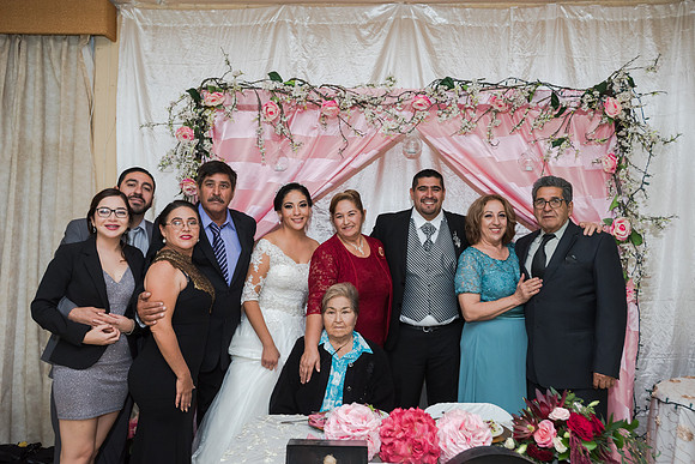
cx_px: 348
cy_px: 232
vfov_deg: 43.6
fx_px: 579
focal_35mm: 30
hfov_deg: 61.9
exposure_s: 1/100
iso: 1600
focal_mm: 30
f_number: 3.5
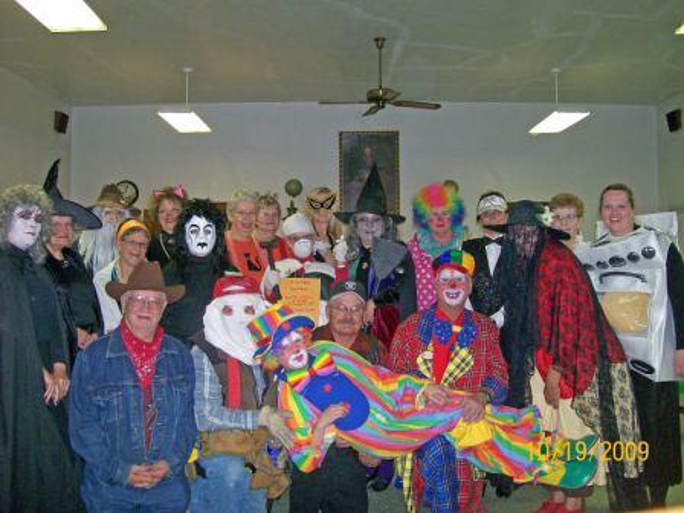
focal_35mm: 36
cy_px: 256
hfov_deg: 51.4
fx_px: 711
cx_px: 342
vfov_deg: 39.7
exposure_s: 1/64
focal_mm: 6
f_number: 2.7
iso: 140
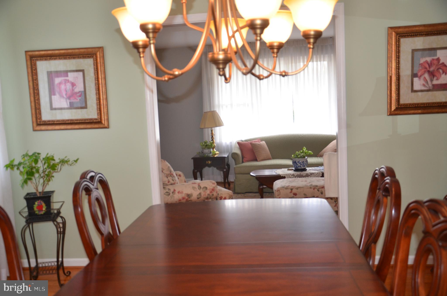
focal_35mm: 36
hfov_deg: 53.2
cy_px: 148
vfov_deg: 36.7
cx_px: 224
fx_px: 446
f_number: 3.8
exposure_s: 1/60
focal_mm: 24
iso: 640
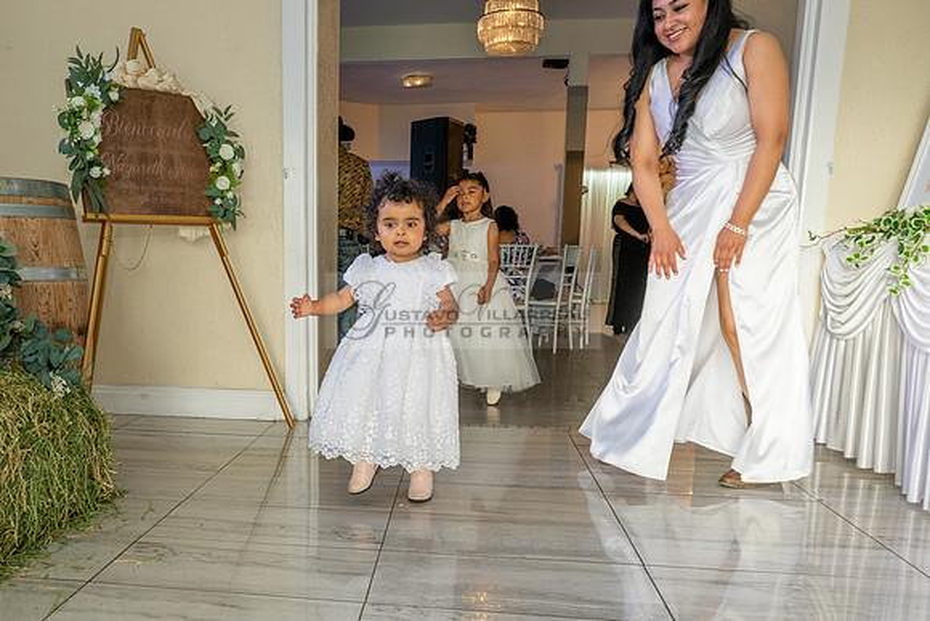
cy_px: 406
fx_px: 810
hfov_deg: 58.6
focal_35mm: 31
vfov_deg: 41.5
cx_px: 323
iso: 800
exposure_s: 1/160
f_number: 5.6
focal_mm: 24
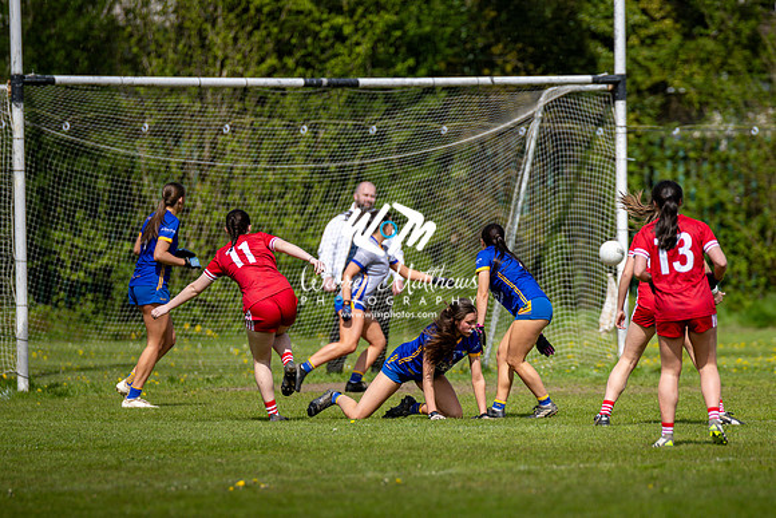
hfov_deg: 5.0
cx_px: 463
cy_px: 356
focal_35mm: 415
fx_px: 8956
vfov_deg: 3.3
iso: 110
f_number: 2.8
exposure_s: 1/4000
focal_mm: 300
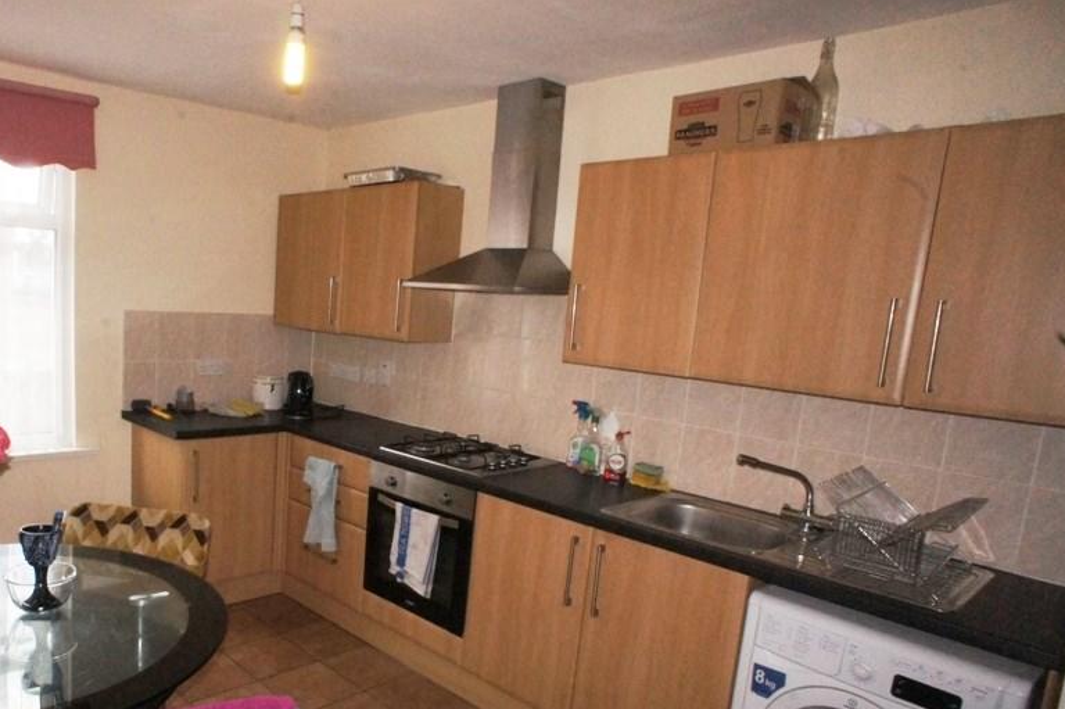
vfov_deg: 40.9
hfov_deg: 57.6
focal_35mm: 32
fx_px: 946
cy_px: 427
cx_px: 366
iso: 1600
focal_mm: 16
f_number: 20
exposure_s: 1/60
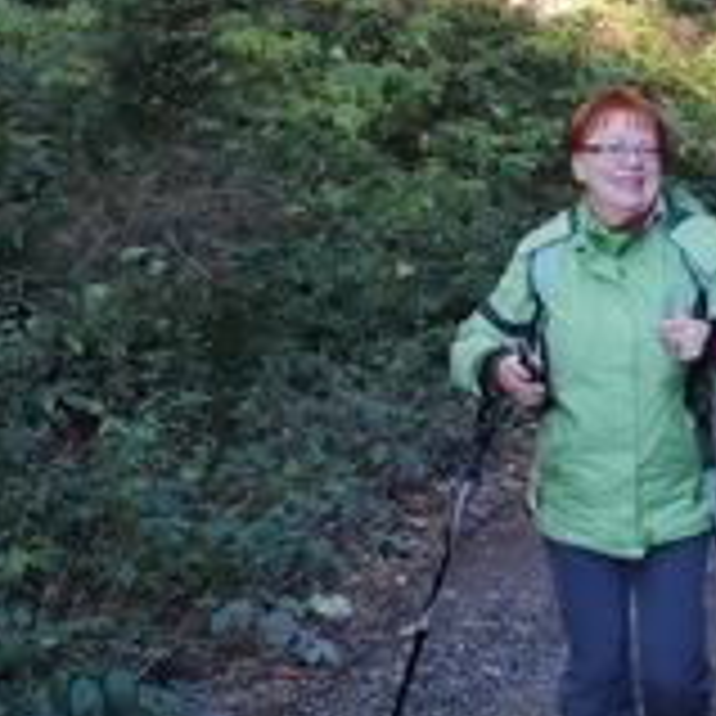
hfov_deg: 13.4
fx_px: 2995
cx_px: 734
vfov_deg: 13.2
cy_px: -185
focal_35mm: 128
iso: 81
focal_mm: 8.16
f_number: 2
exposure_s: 1/93
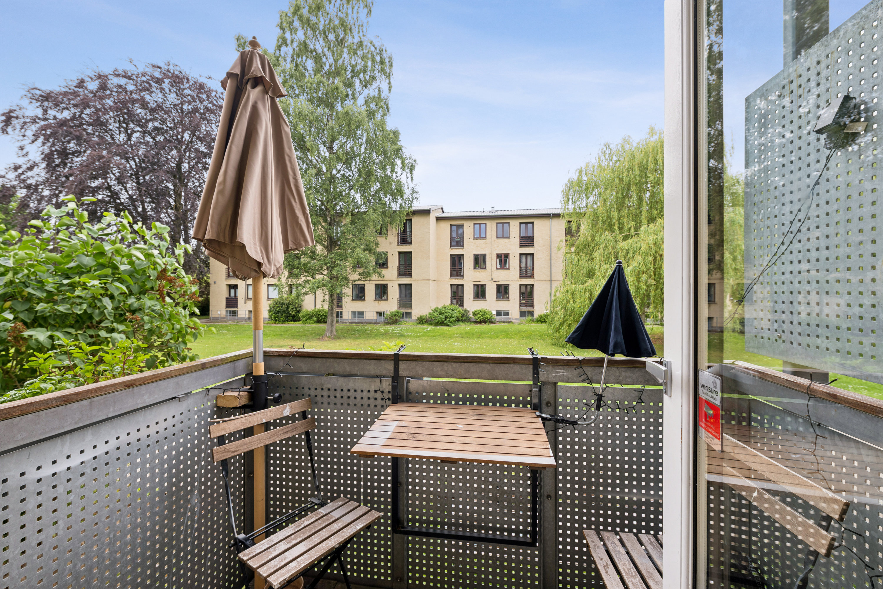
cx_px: 442
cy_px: 294
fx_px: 368
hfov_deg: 100.4
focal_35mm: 15
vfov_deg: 77.3
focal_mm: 15
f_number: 8
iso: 160
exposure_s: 1/80
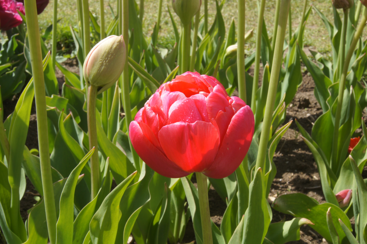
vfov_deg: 29.8
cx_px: 184
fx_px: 458
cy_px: 122
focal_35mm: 45
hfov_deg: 43.6
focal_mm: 30
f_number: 22
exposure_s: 1/50
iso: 200
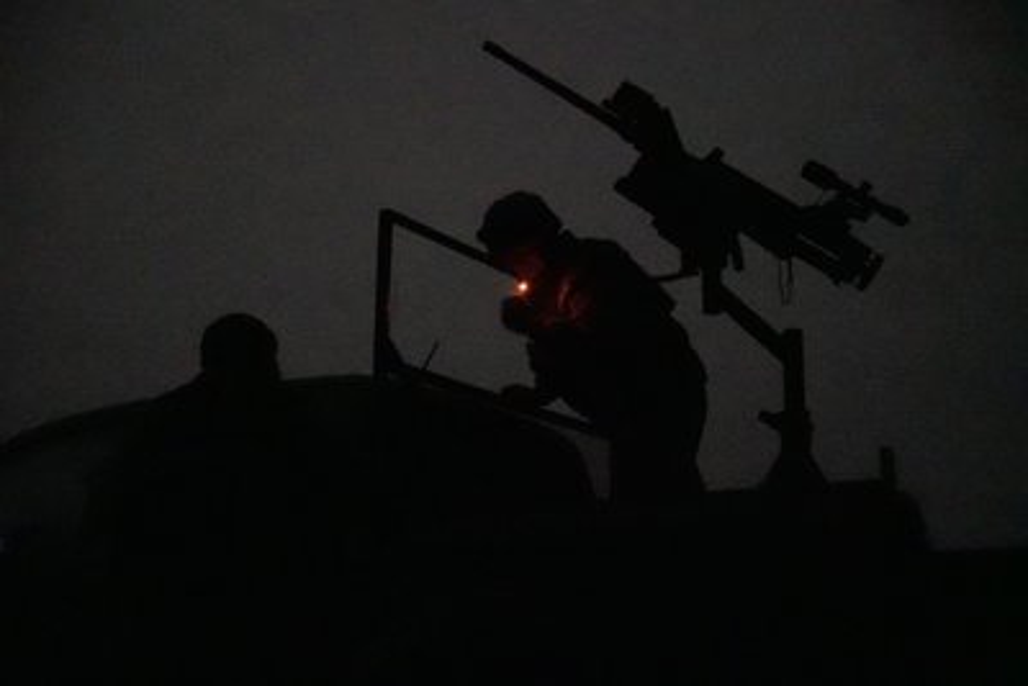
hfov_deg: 35.0
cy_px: 343
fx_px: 1628
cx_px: 514
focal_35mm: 57
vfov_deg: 23.8
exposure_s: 1/50
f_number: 2.8
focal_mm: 57
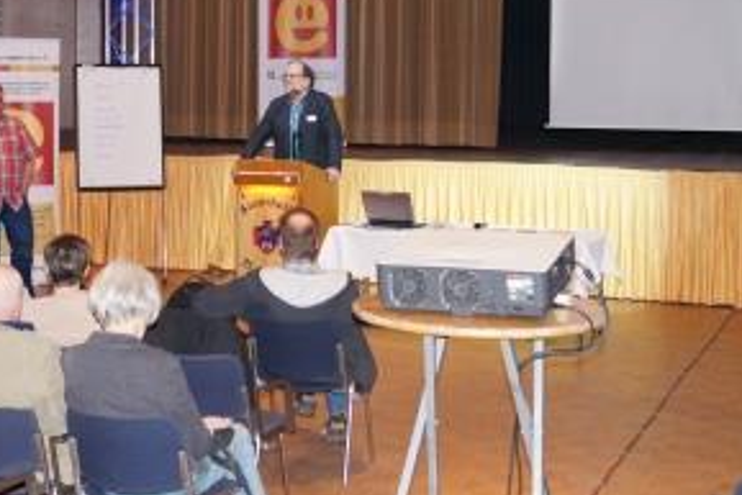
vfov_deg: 20.9
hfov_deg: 30.6
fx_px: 1340
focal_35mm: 65
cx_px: 229
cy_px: 159
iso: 2000
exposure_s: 1/60
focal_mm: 28
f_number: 4.5
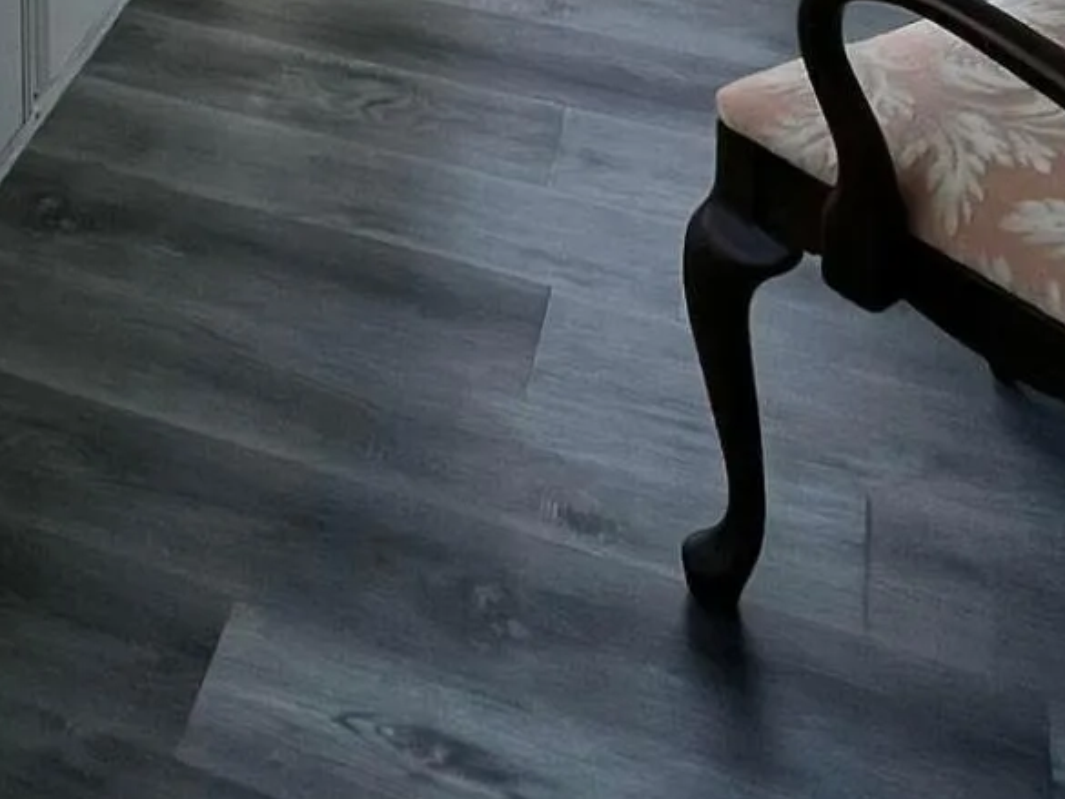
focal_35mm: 64
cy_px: -1114
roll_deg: +0.6
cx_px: -189
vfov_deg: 14.7
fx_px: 1969
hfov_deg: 27.0
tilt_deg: -0.2
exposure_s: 1/210
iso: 32
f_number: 1.8
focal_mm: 1.57
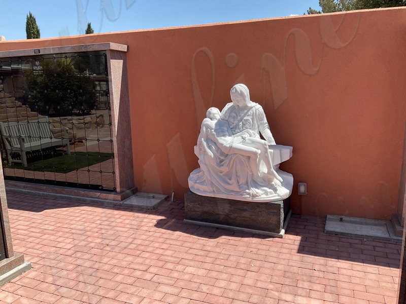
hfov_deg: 61.7
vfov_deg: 48.2
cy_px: 152
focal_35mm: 29
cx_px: 203
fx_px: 340
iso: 16
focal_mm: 3
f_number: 1.8
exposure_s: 1/1626
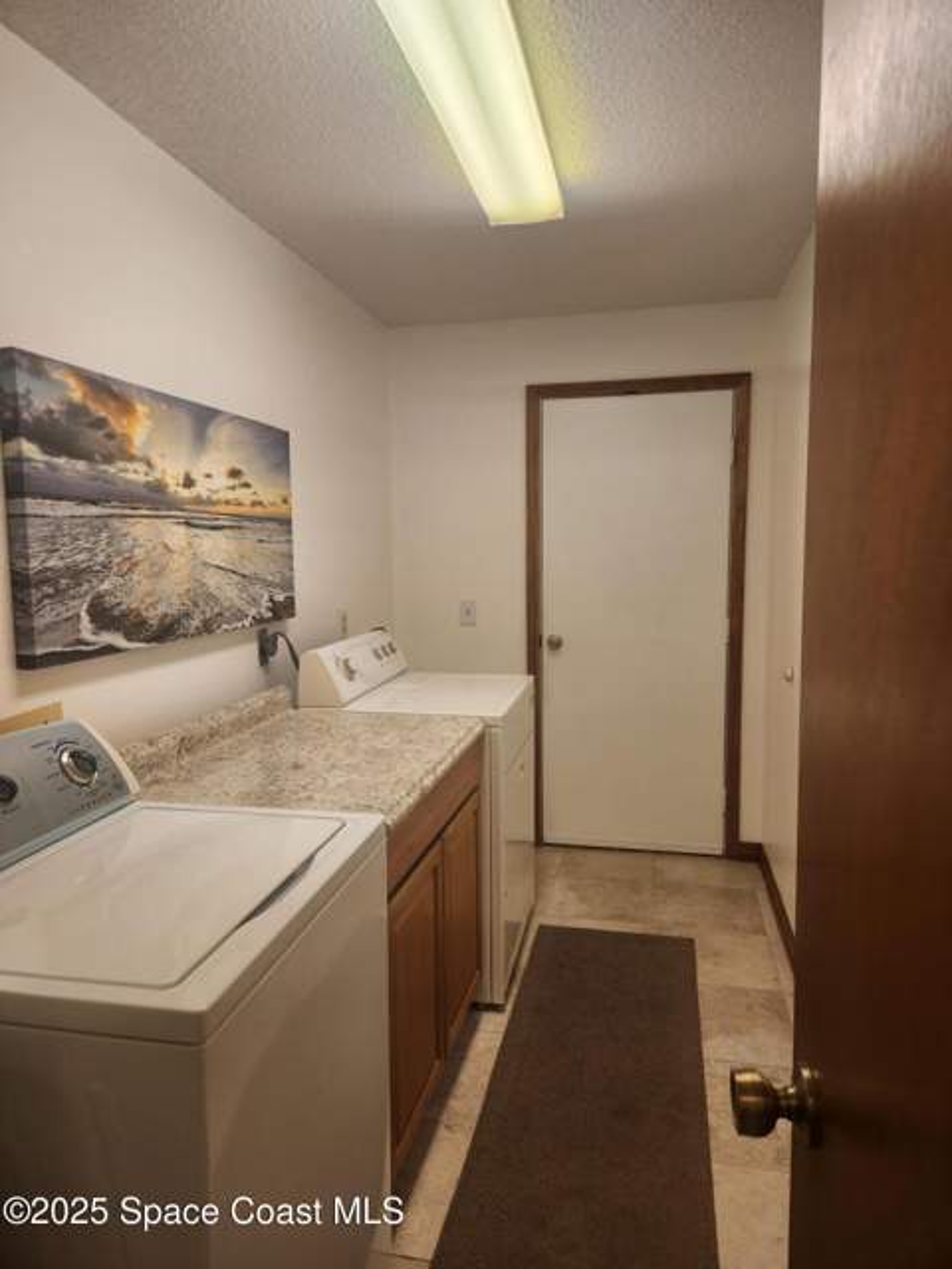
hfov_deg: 58.9
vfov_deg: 73.9
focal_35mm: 23
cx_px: 476
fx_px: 843
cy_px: 634
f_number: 1.8
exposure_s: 1/120
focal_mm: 5.4
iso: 80
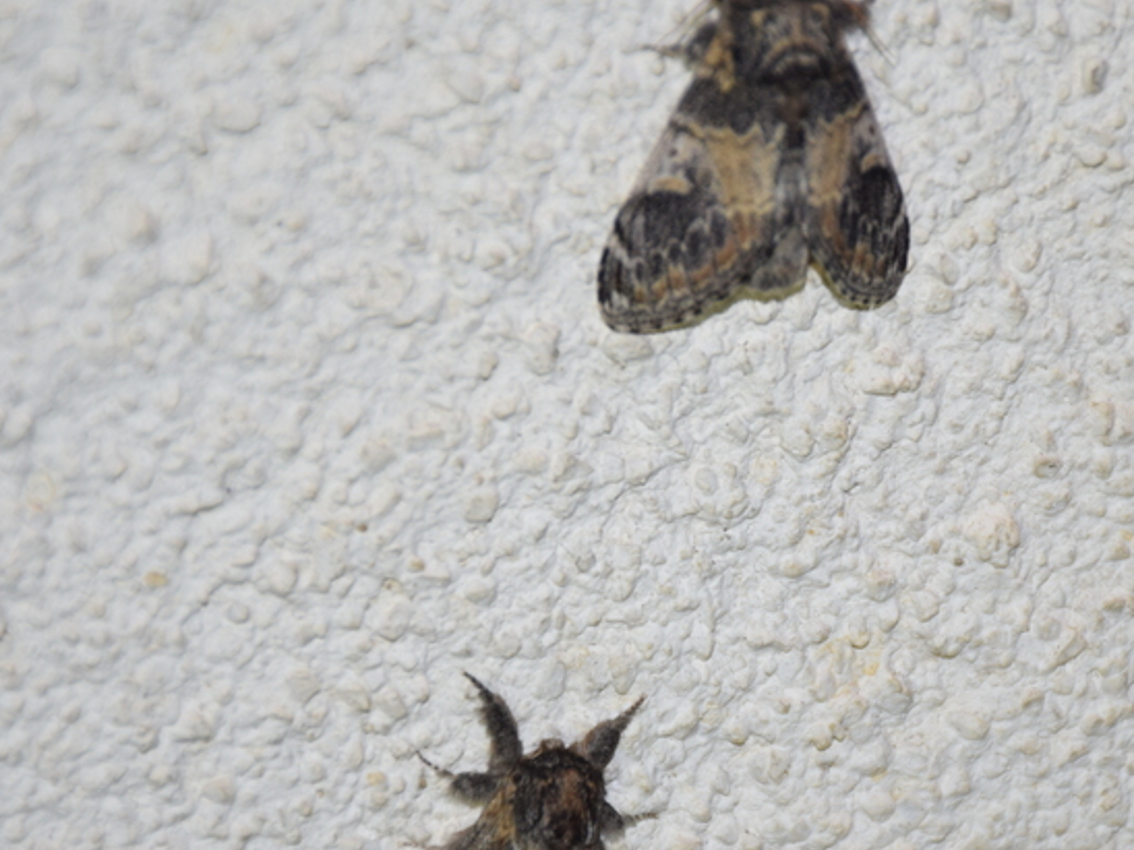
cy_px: 494
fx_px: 11597
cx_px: 764
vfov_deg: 4.2
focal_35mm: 354
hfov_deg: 5.6
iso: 400
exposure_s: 1/60
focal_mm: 140
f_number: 5.6
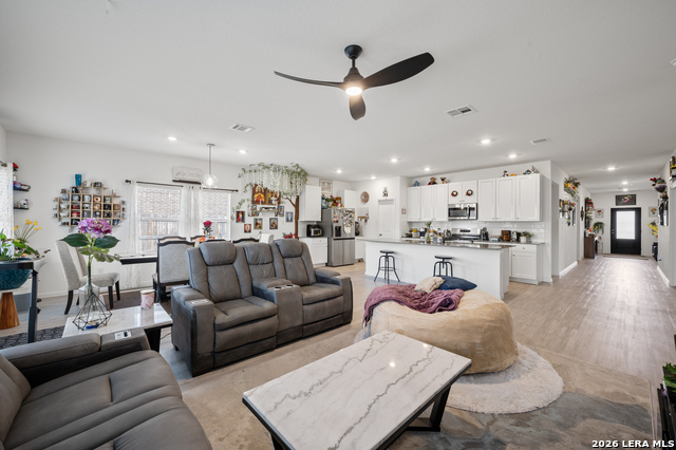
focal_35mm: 14
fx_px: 263
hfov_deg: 104.3
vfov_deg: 81.1
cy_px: 225
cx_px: 338
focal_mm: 14
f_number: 9
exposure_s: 1/3
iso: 250
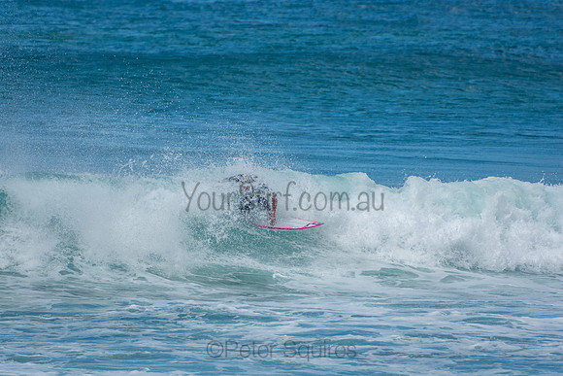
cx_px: 282
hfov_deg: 3.4
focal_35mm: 600
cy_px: 188
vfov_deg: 2.3
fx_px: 9385
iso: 180
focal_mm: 400
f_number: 5.6
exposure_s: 1/1250
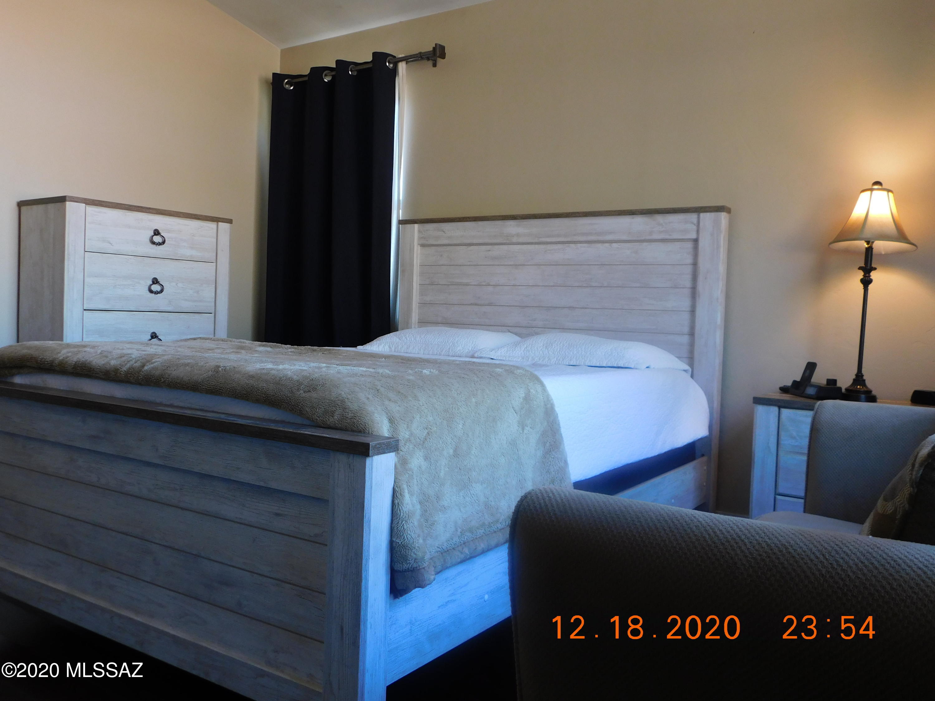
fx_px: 810
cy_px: 350
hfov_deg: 60.0
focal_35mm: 30
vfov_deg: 46.8
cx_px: 468
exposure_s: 1/30
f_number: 3.2
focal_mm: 5.3
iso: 140
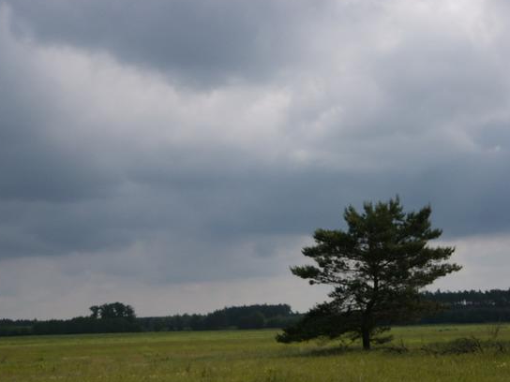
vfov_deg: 19.6
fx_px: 1105
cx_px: 237
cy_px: 198
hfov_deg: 26.0
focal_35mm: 75
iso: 64
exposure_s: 1/350
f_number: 8
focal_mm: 14.05
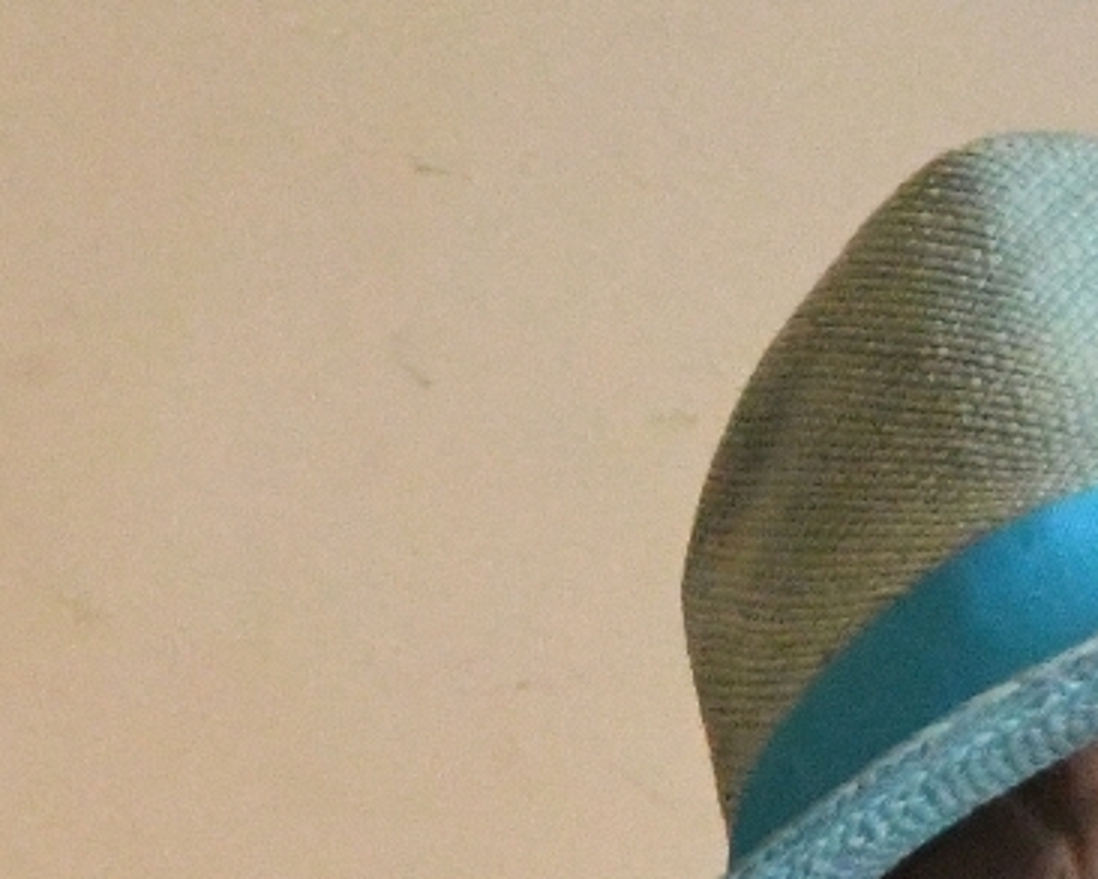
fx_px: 14172
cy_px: 1782
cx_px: 1083
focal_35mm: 436
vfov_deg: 3.5
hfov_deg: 4.4
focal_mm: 60
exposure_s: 1/160
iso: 12800
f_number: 5
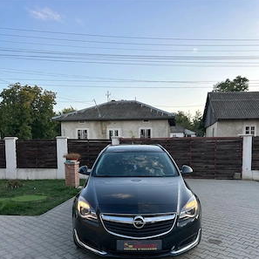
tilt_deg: -5.4
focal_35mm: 31
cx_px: 129
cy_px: 172
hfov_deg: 52.5
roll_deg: -0.2
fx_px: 262
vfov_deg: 51.6
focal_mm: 5.7
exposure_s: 1/758
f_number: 1.5
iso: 50
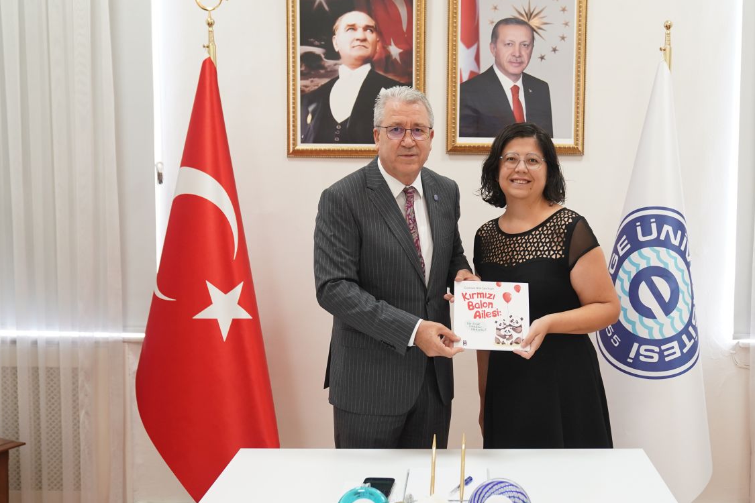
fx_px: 923
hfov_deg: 44.1
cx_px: 476
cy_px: 249
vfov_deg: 30.5
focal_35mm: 44
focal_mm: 33
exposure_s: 1/125
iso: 1600
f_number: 3.2
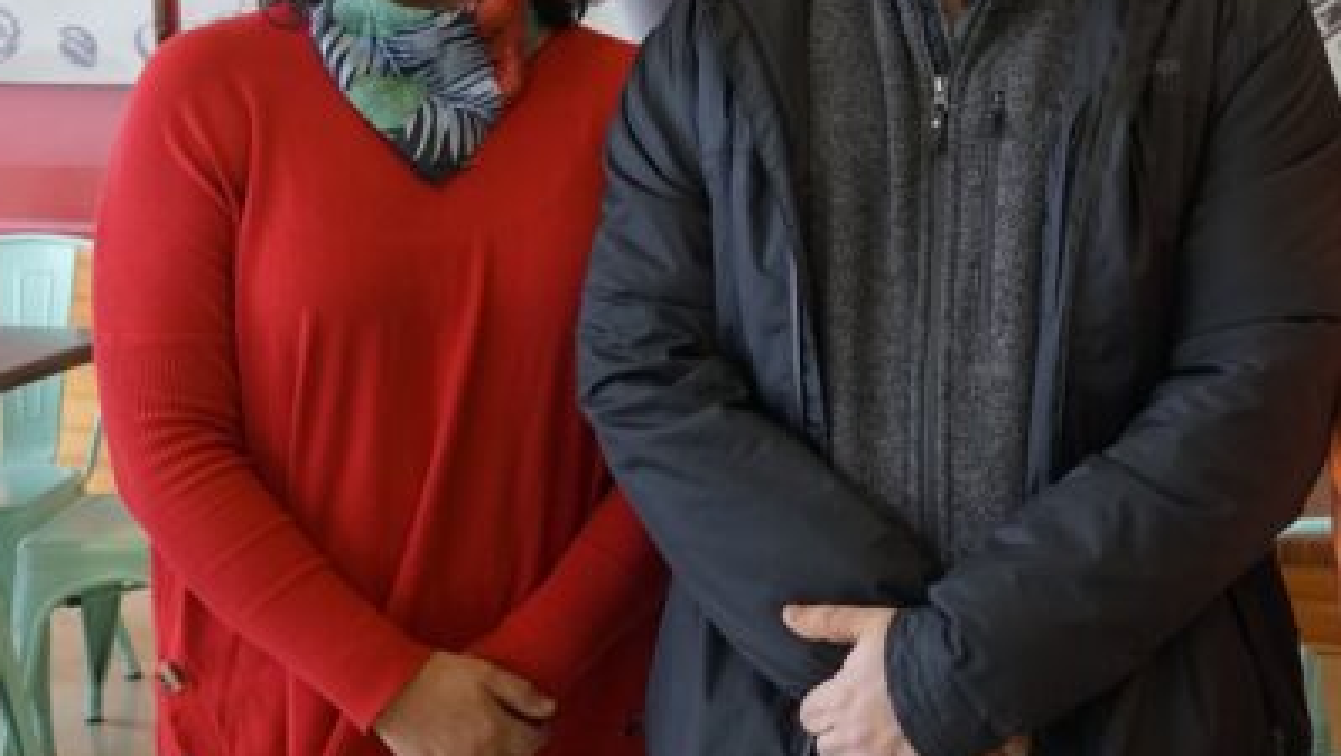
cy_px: 232
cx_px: 938
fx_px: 2205
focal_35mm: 62
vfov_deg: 19.4
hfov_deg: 33.4
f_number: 4
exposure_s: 1/160
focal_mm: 21
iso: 1000
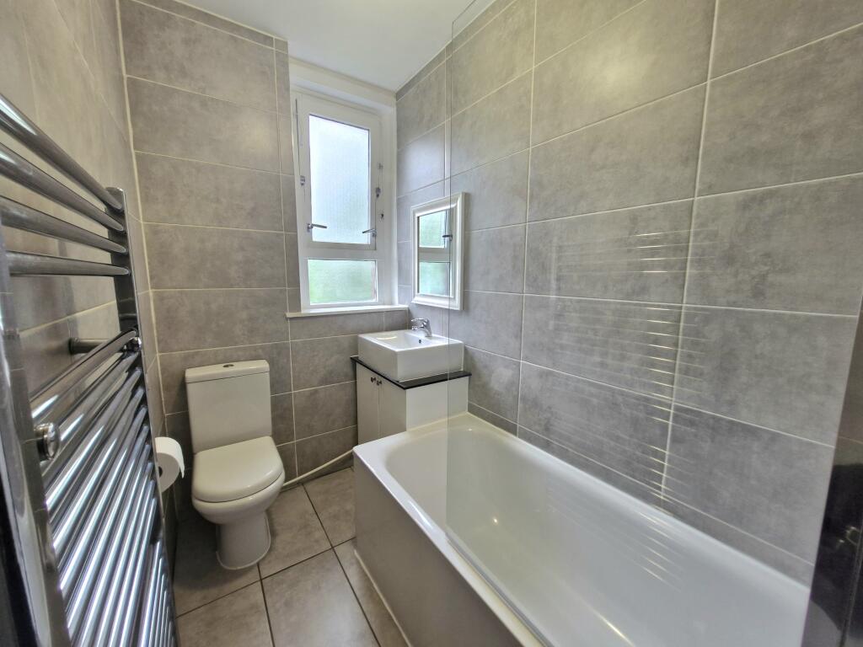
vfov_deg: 89.9
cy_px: 324
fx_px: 324
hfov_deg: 106.2
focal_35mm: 13
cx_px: 432
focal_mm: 1.74
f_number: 2.2
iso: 50
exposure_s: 1/50
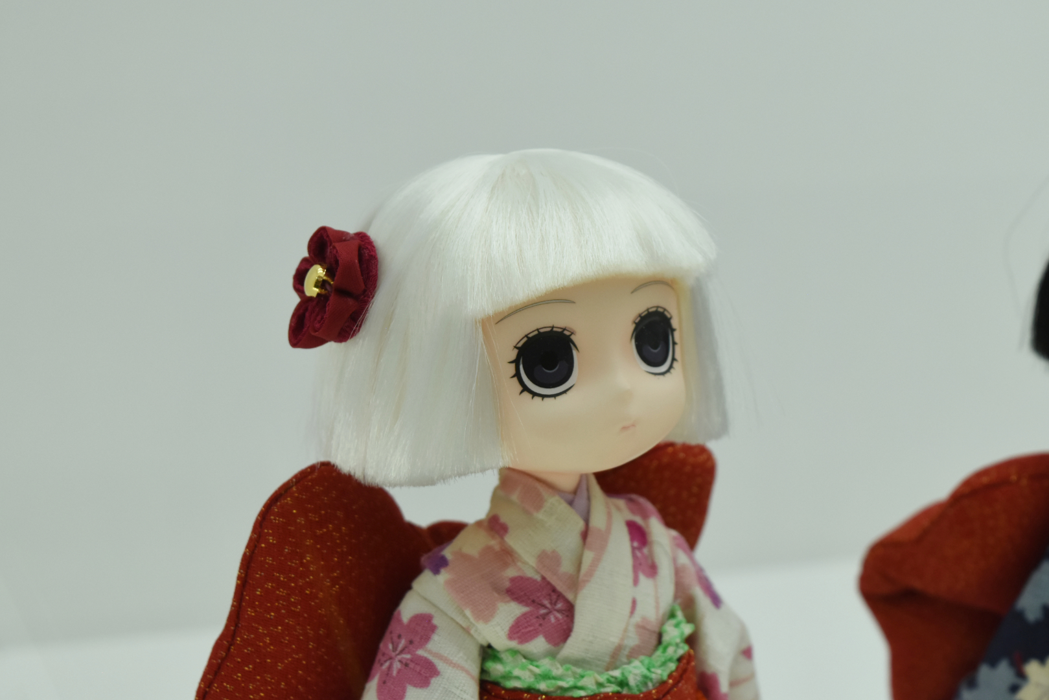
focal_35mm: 82
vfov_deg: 16.6
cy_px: 350
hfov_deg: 24.6
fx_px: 2404
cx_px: 524
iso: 640
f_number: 8
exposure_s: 1/400
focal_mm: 55
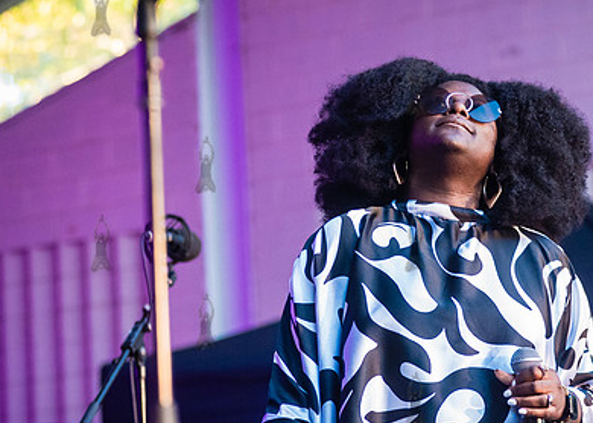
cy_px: 186
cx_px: 427
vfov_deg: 9.1
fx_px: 2659
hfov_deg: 12.7
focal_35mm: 158
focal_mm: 86
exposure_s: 1/320
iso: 4000
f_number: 3.5
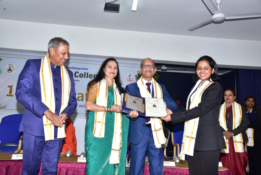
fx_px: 247
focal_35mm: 34
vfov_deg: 38.9
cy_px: 88
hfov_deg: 55.8
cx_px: 130
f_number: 8
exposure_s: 1/160
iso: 800
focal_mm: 34
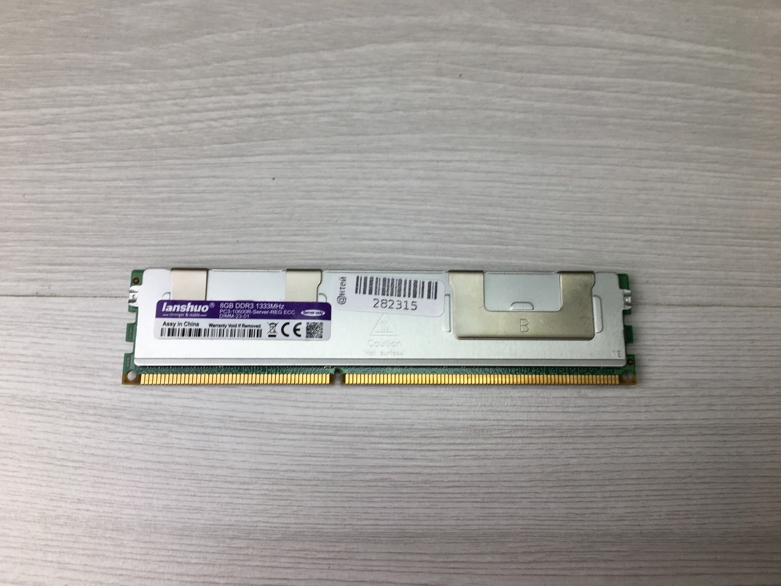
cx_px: 390
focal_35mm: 29
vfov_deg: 48.2
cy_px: 293
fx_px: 654
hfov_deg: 61.7
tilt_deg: -77.2
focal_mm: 4.15
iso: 25
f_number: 2.2
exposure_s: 1/115
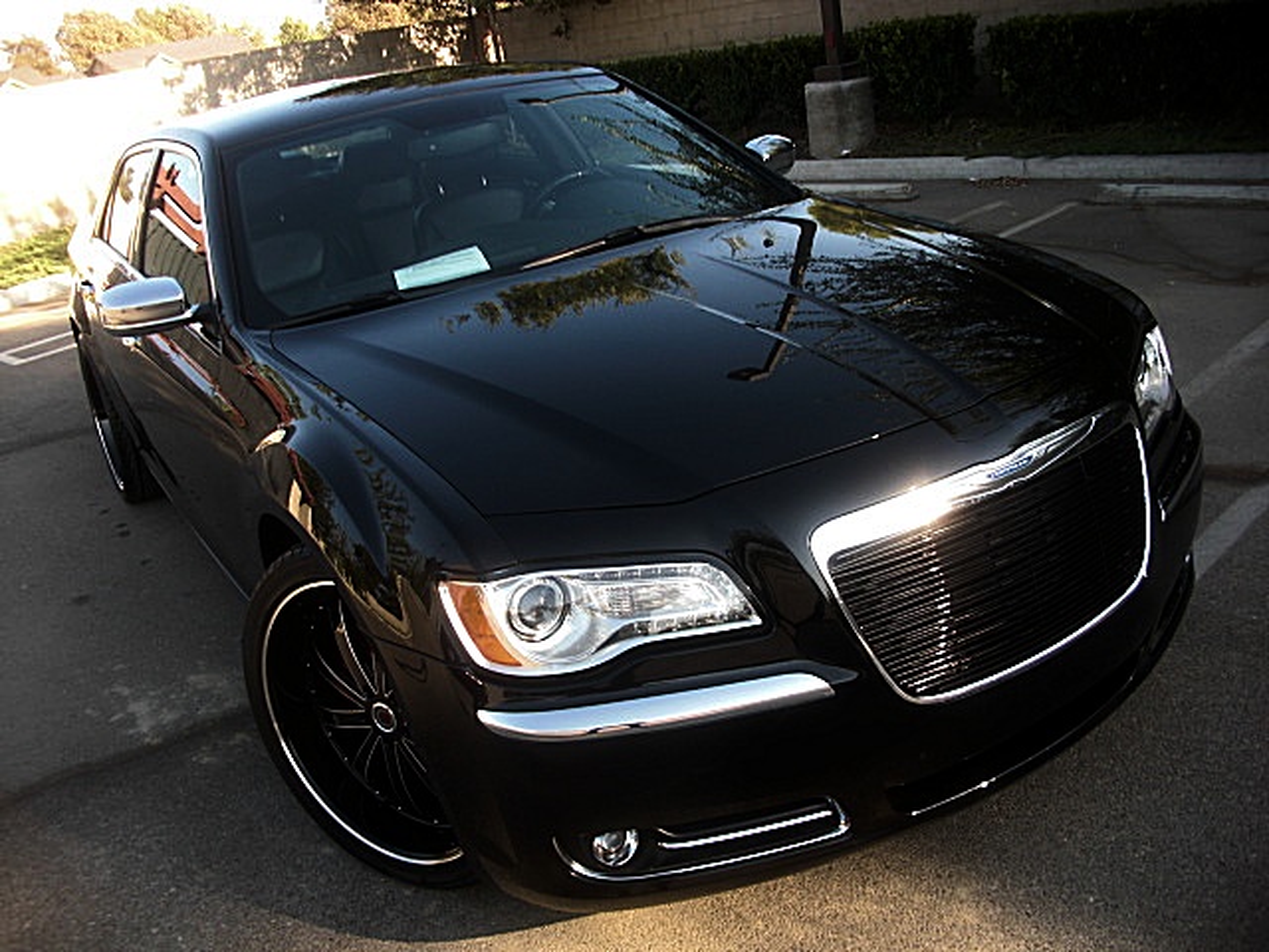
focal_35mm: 36
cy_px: 476
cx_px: 634
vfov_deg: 39.7
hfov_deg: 51.4
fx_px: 1320
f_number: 2.8
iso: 50
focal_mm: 6.3
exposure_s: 1/125
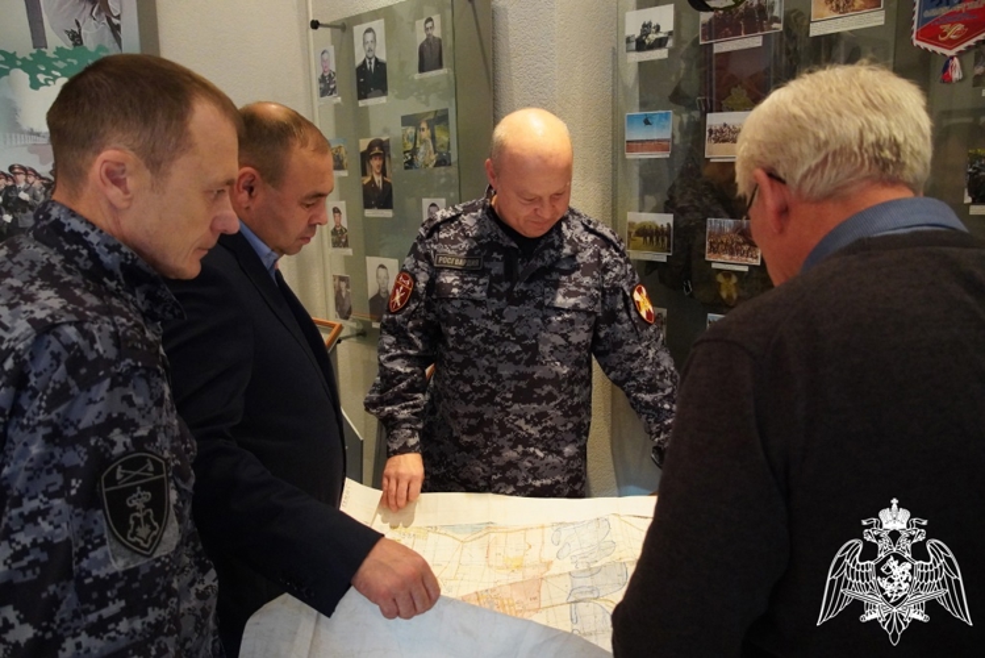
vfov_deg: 43.6
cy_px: 329
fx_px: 821
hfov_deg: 61.9
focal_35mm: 30
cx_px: 492
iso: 6400
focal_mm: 20
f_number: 4
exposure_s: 1/125
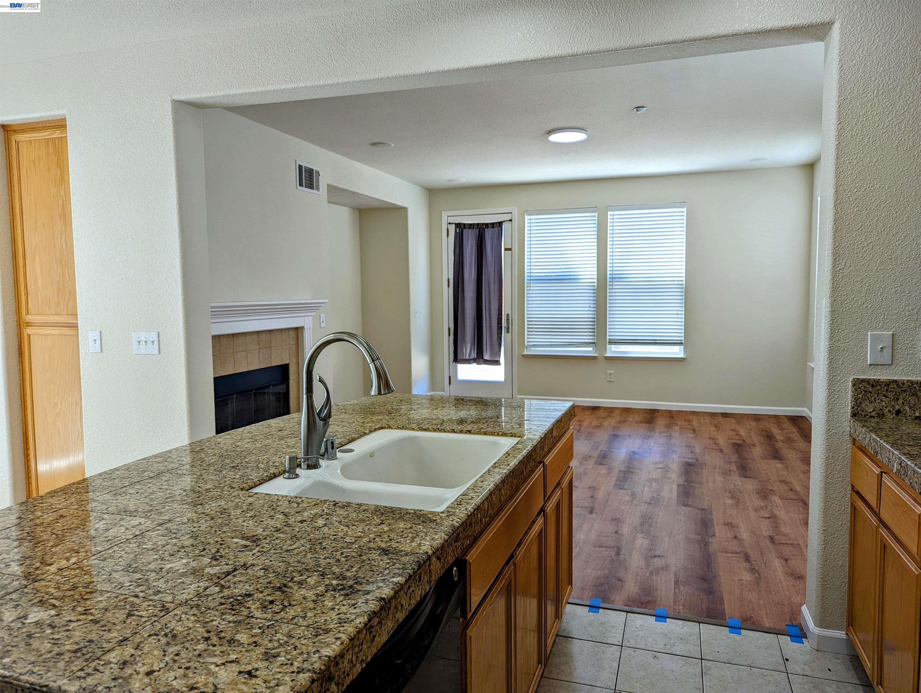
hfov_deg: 71.5
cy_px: 346
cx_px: 460
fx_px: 639
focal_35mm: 24
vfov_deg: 56.9
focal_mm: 6.81
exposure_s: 1/120
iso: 74
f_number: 1.85
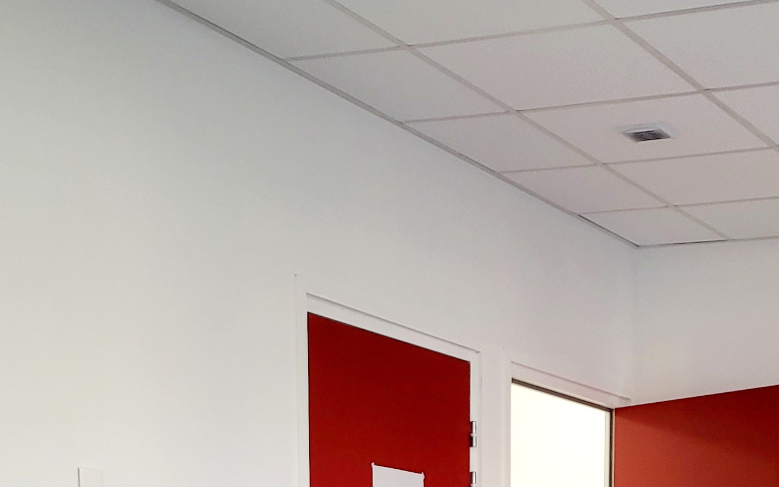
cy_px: 877
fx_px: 1783
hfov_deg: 24.2
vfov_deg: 13.9
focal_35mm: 84
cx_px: 637
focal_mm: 5.4
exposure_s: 1/100
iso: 100
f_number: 1.8
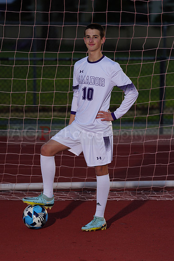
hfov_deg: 5.7
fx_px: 1746
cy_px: 130
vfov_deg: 8.5
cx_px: 87
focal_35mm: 241
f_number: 5.6
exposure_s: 1/250
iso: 200
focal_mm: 241
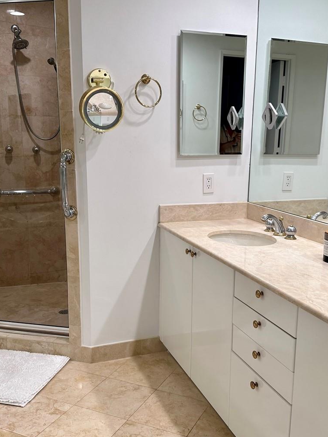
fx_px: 480
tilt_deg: -13.0
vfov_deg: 48.9
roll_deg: -1.2
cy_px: 245
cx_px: 182
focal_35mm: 38
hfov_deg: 37.7
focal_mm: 6.86
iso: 64
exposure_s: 1/120
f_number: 1.78
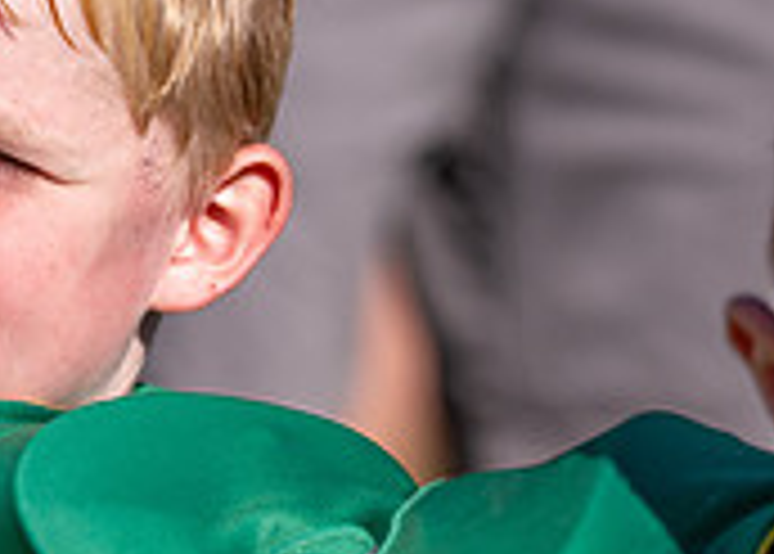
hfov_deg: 3.1
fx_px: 14272
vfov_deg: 2.2
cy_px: 295
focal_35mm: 649
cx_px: 67
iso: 250
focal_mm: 170
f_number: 2.8
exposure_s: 1/6400
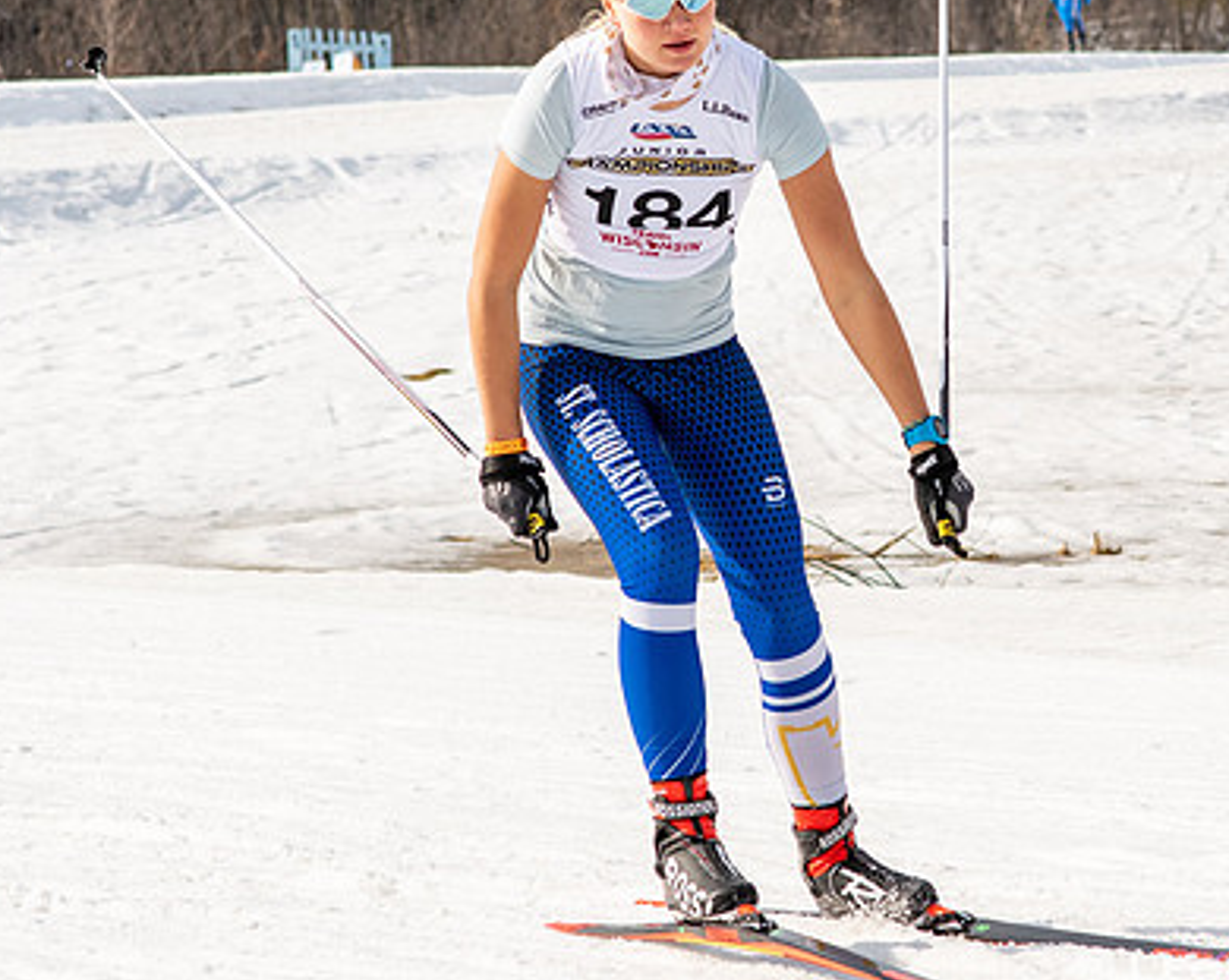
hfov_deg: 8.9
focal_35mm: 216
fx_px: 7847
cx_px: 862
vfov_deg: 7.1
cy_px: 302
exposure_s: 1/2000
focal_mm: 85
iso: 400
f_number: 6.3
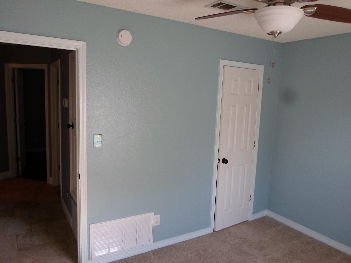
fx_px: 253
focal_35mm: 25
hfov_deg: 69.4
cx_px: 176
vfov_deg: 54.9
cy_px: 132
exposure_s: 1/60
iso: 80
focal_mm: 4.5
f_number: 2.5
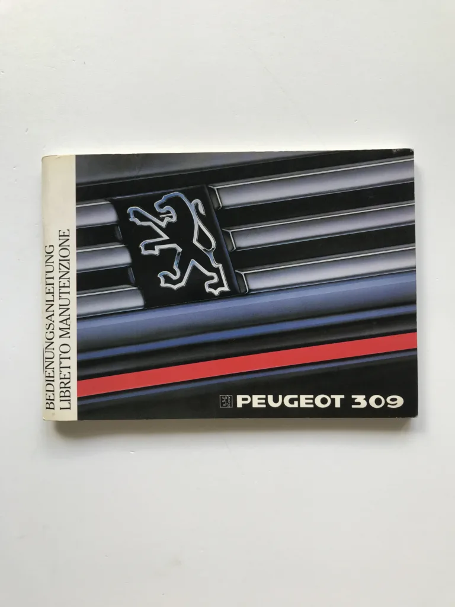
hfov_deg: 49.7
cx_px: 228
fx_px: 491
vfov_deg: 63.4
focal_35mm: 28
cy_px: 304
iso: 32
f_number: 1.8
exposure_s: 1/100
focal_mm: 3.99
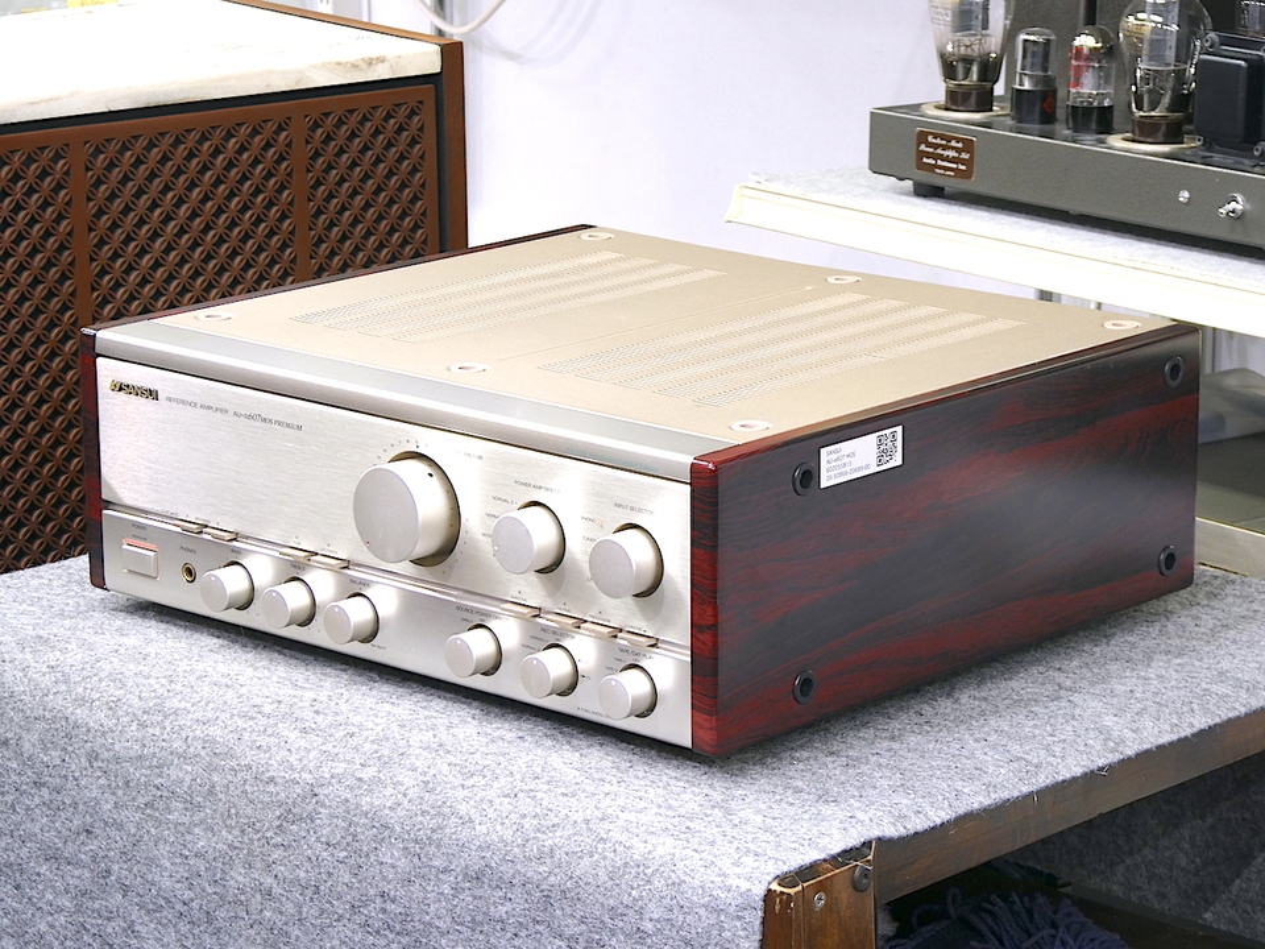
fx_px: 3874
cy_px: 474
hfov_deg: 18.5
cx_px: 632
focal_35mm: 106
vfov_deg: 14.0
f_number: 5.1
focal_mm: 19
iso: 100
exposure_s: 1/2.5
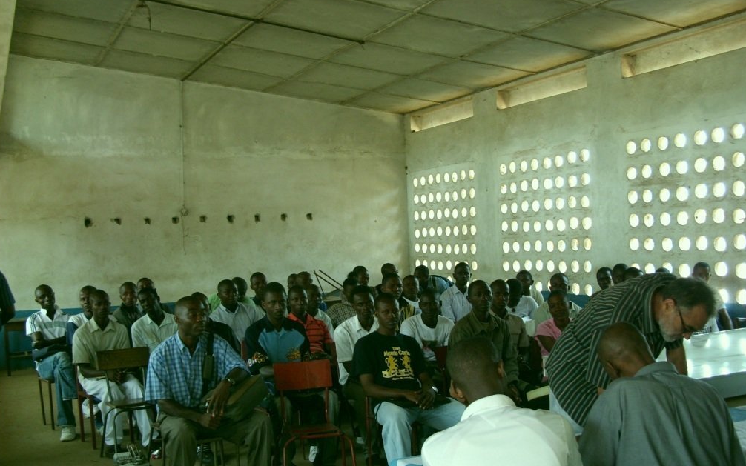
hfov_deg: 48.2
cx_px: 374
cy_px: 253
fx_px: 834
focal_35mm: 41
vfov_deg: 31.2
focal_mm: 6.3
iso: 100
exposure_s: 1/30
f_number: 2.8
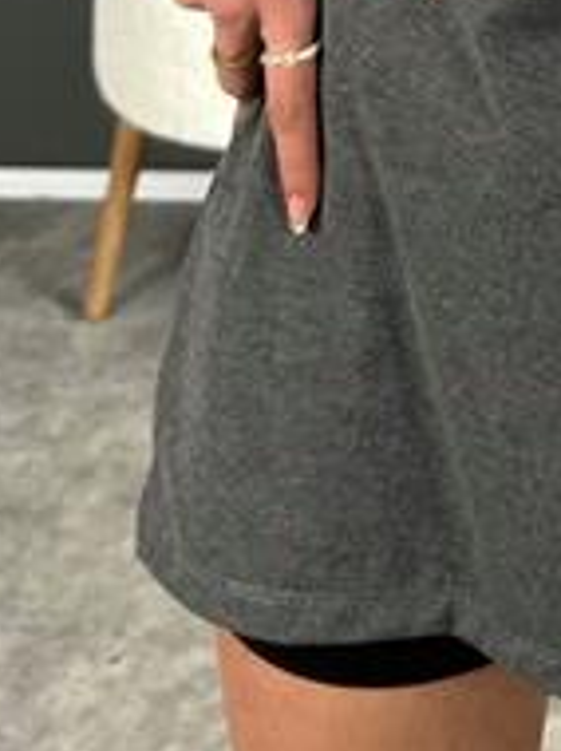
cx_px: 761
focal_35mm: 119
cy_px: -731
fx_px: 2577
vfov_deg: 14.1
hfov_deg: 12.0
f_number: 1.78
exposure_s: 1/116
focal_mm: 6.86
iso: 250
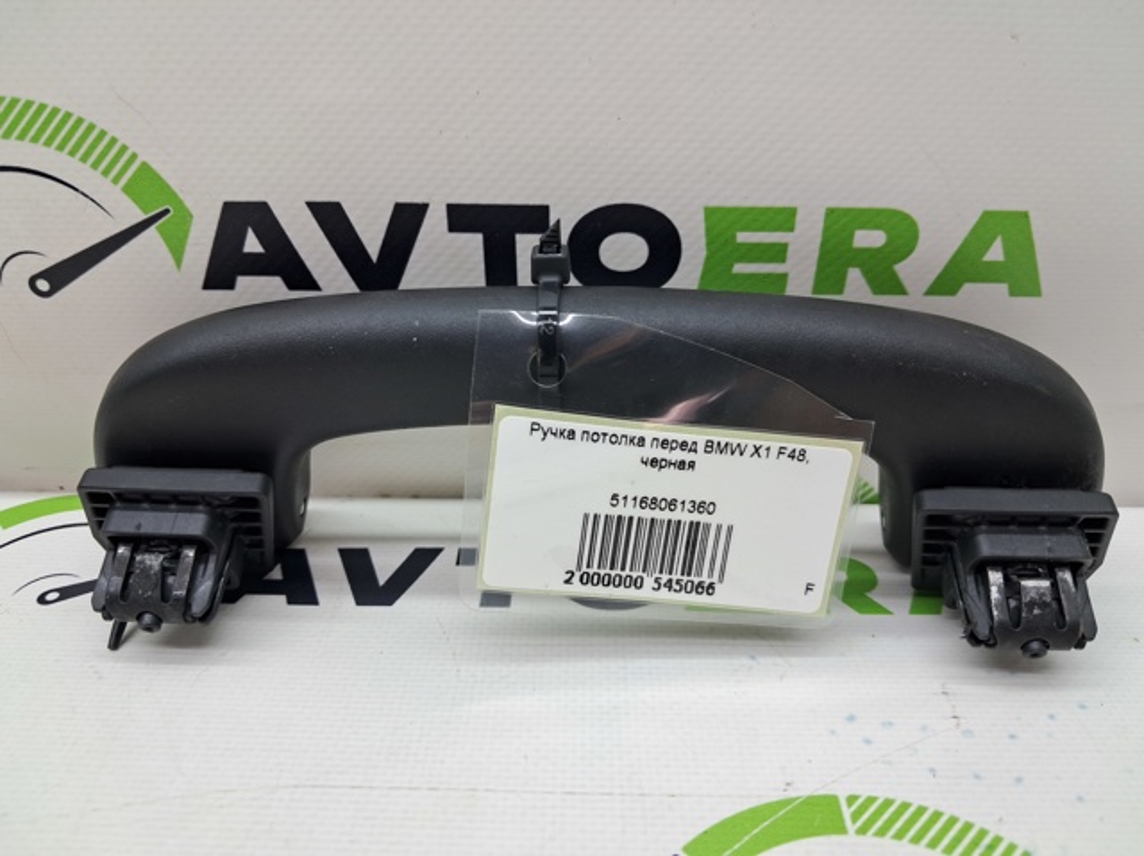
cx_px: 572
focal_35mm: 27
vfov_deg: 51.3
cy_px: 428
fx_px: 892
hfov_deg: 65.4
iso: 50
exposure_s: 1/60
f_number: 1.8
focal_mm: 4
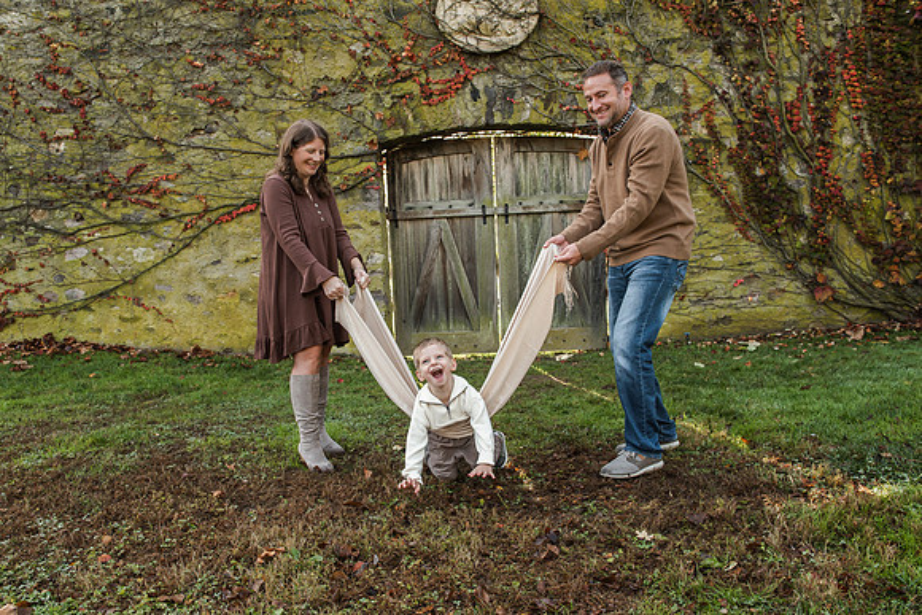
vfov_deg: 46.7
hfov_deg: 65.8
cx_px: 433
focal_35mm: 28
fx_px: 712
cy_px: 322
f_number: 5.6
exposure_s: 1/400
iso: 1000
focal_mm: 26
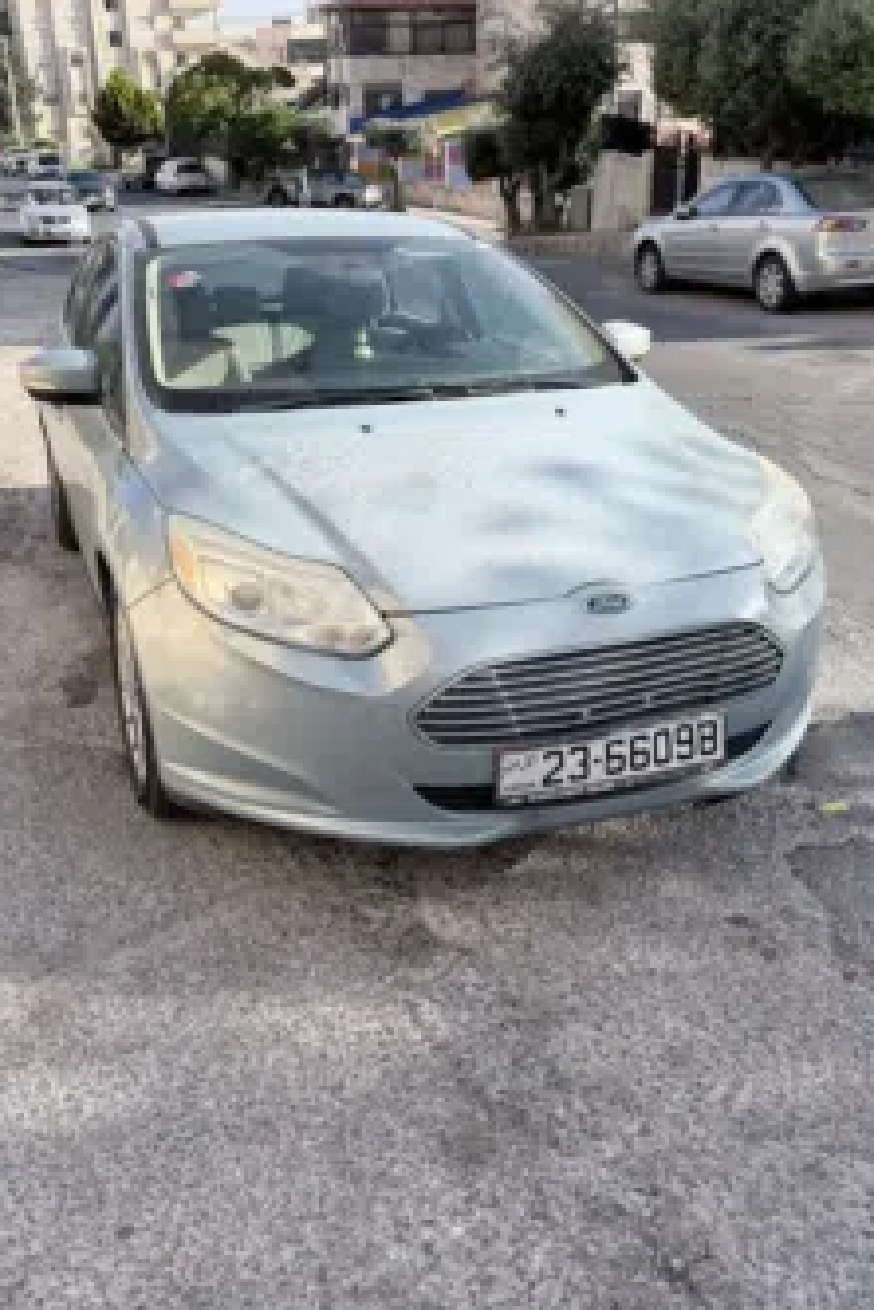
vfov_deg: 61.9
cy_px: 614
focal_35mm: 30
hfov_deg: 43.6
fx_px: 1092
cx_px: 406
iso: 80
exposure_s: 1/1653
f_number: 1.78
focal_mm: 6.76
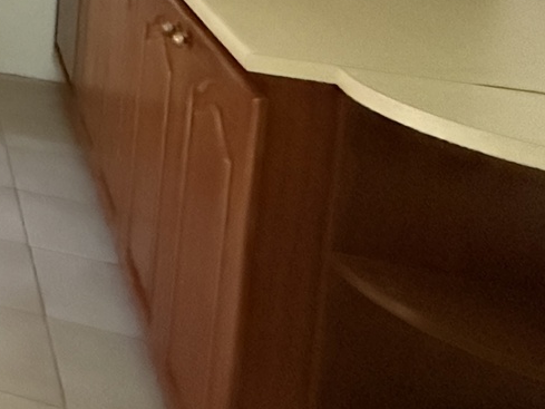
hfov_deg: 21.2
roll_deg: -0.5
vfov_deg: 22.2
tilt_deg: -5.0
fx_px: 866
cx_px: -463
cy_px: -195
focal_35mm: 55
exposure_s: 1/57
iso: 1600
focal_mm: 2.22
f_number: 2.2
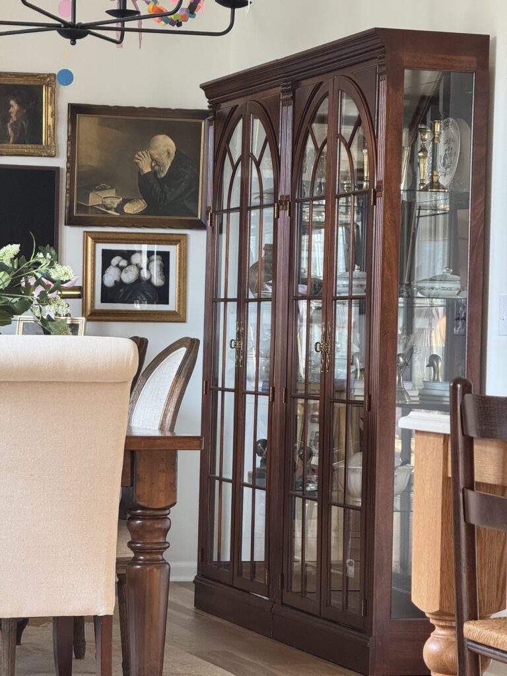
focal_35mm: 120
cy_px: 338
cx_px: 254
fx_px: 2343
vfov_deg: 16.4
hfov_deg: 12.3
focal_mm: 15.66
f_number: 2.8
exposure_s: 1/60
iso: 250
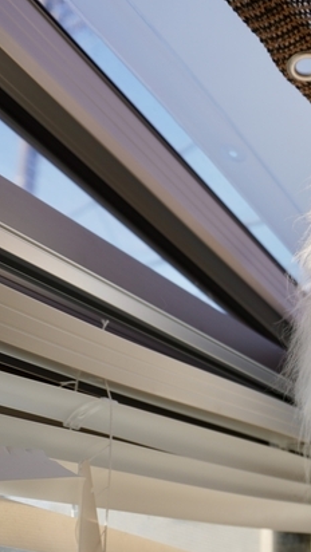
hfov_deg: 18.6
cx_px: 453
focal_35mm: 58
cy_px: 338
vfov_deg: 35.8
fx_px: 850
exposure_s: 1/200
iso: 100
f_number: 4.5
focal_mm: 19
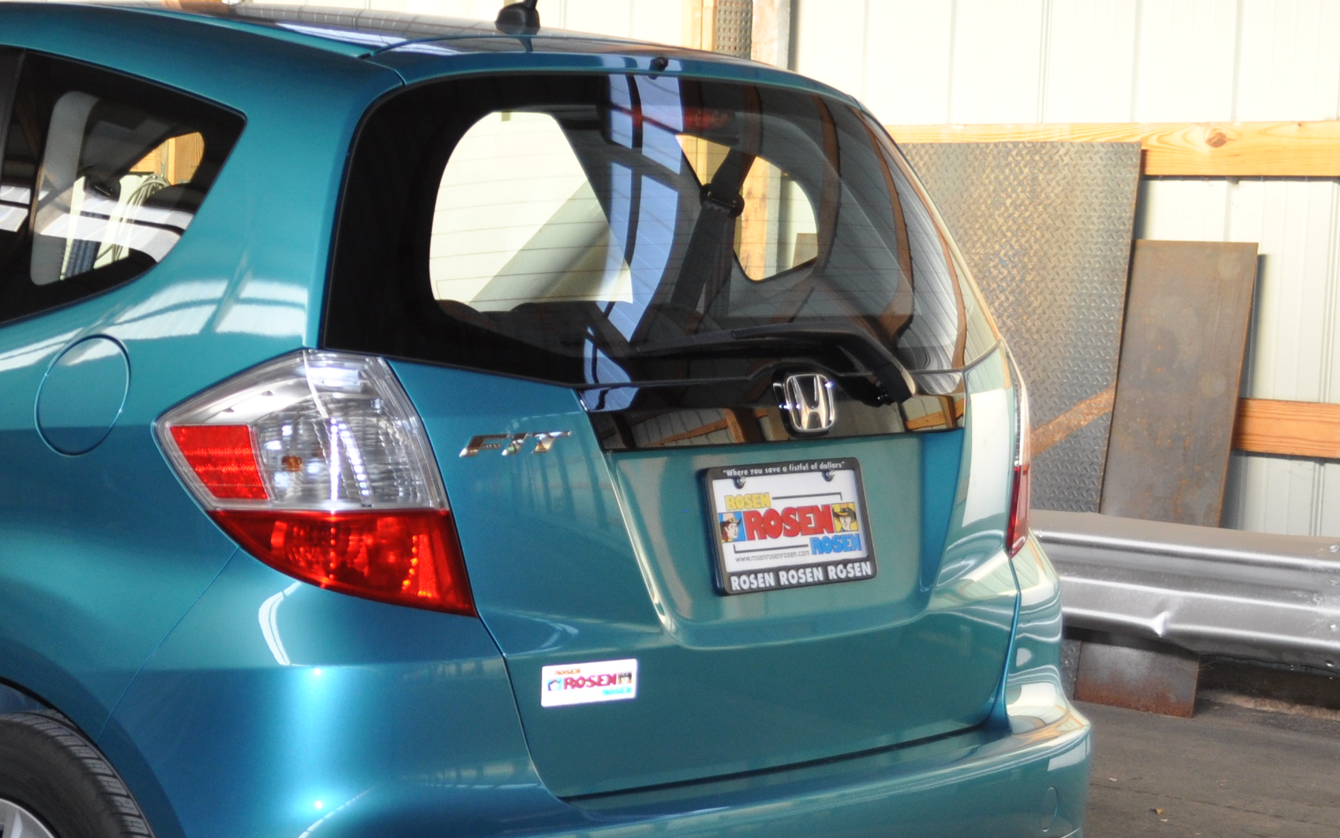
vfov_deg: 16.2
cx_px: 275
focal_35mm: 80
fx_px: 2922
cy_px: 666
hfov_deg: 25.4
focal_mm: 24
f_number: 4
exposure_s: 1/160
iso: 400
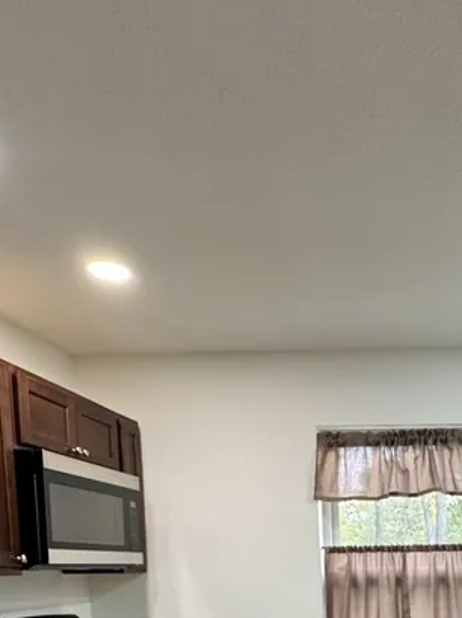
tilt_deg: -5.4
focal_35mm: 37
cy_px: 627
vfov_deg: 42.7
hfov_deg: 35.6
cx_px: 439
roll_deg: +1.9
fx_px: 659
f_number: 2.2
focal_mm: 2.22
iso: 320
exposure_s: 1/66
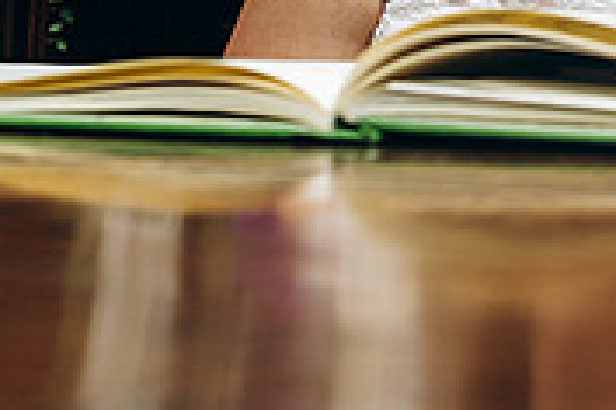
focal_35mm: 115
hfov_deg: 15.9
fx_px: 1968
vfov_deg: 11.6
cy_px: -130
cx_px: 1006
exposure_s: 1/100
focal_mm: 35
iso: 320
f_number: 5.6
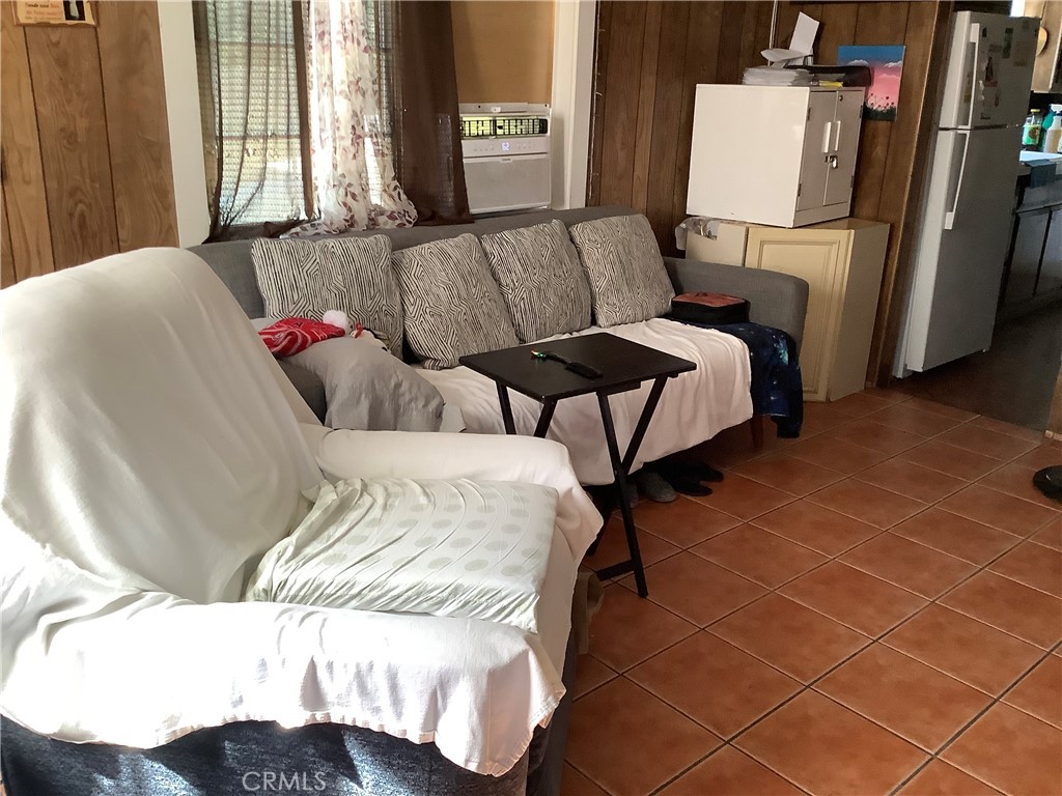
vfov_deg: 45.4
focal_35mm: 31
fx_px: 951
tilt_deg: -18.7
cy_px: 398
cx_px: 531
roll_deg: -1.8
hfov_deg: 58.4
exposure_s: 1/60
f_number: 2.4
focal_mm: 3.3
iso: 200
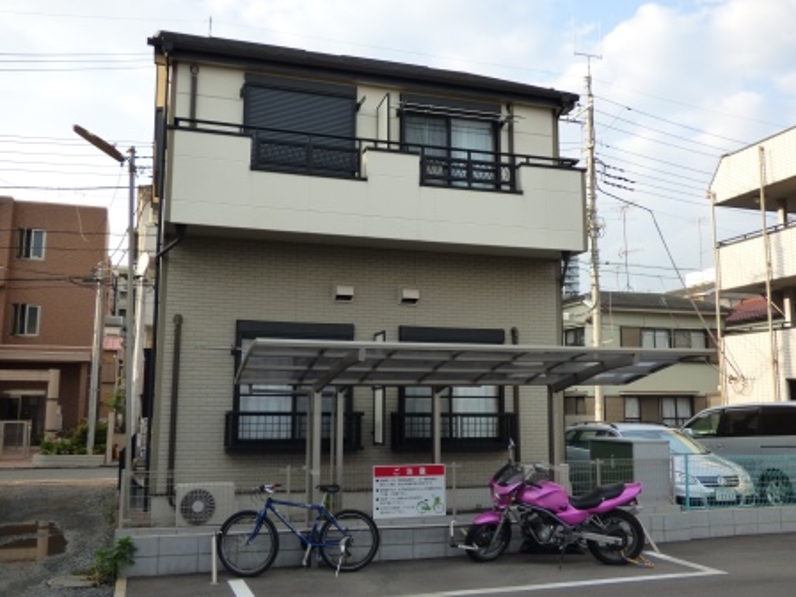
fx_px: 782
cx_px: 398
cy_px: 298
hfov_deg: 54.0
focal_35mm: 34
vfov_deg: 41.8
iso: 160
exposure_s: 1/320
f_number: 3.4
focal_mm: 5.97
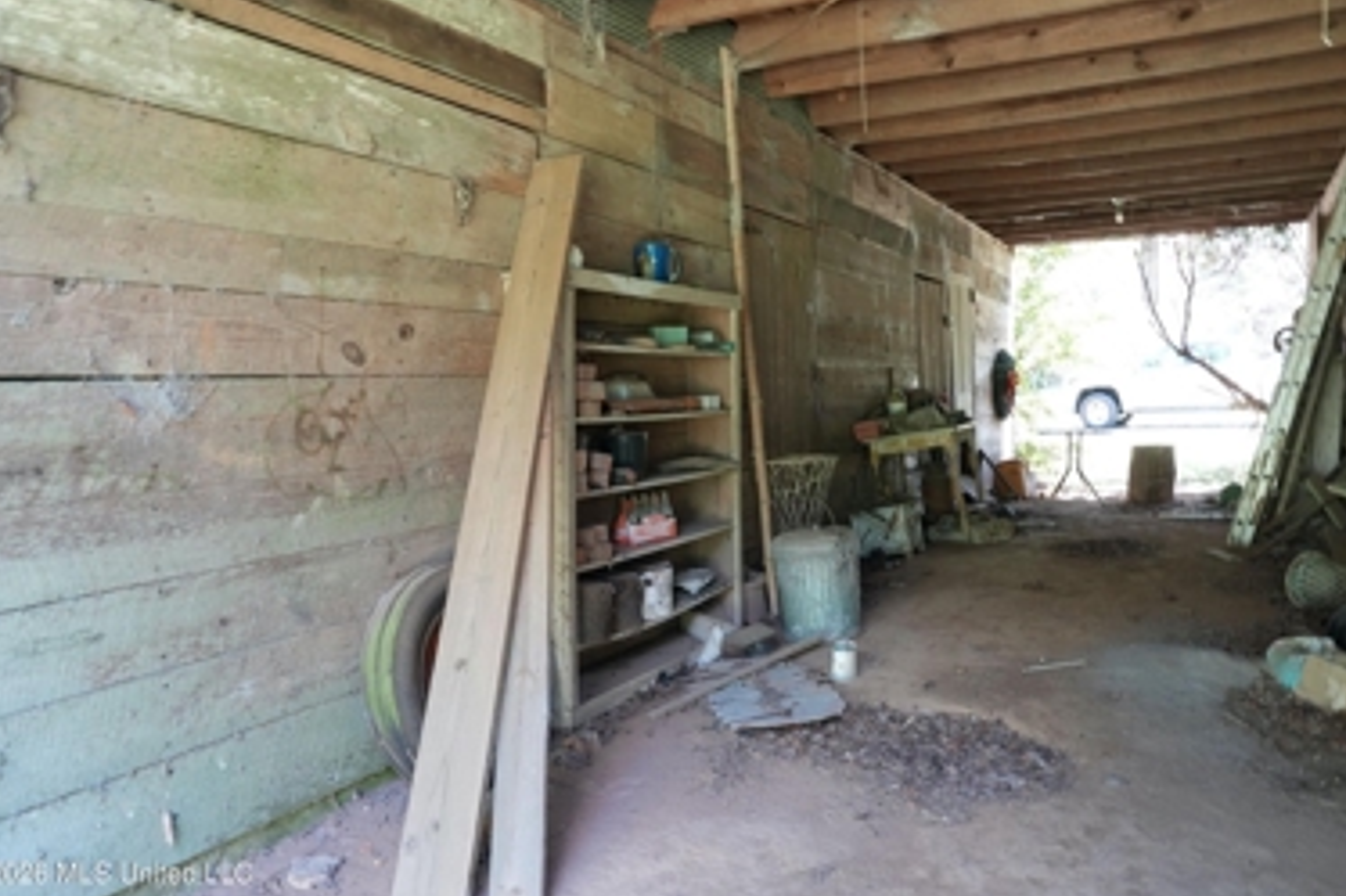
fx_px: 972
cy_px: 432
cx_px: 693
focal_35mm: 26
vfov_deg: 49.5
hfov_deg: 69.4
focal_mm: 24
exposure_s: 1/5
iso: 320
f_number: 8
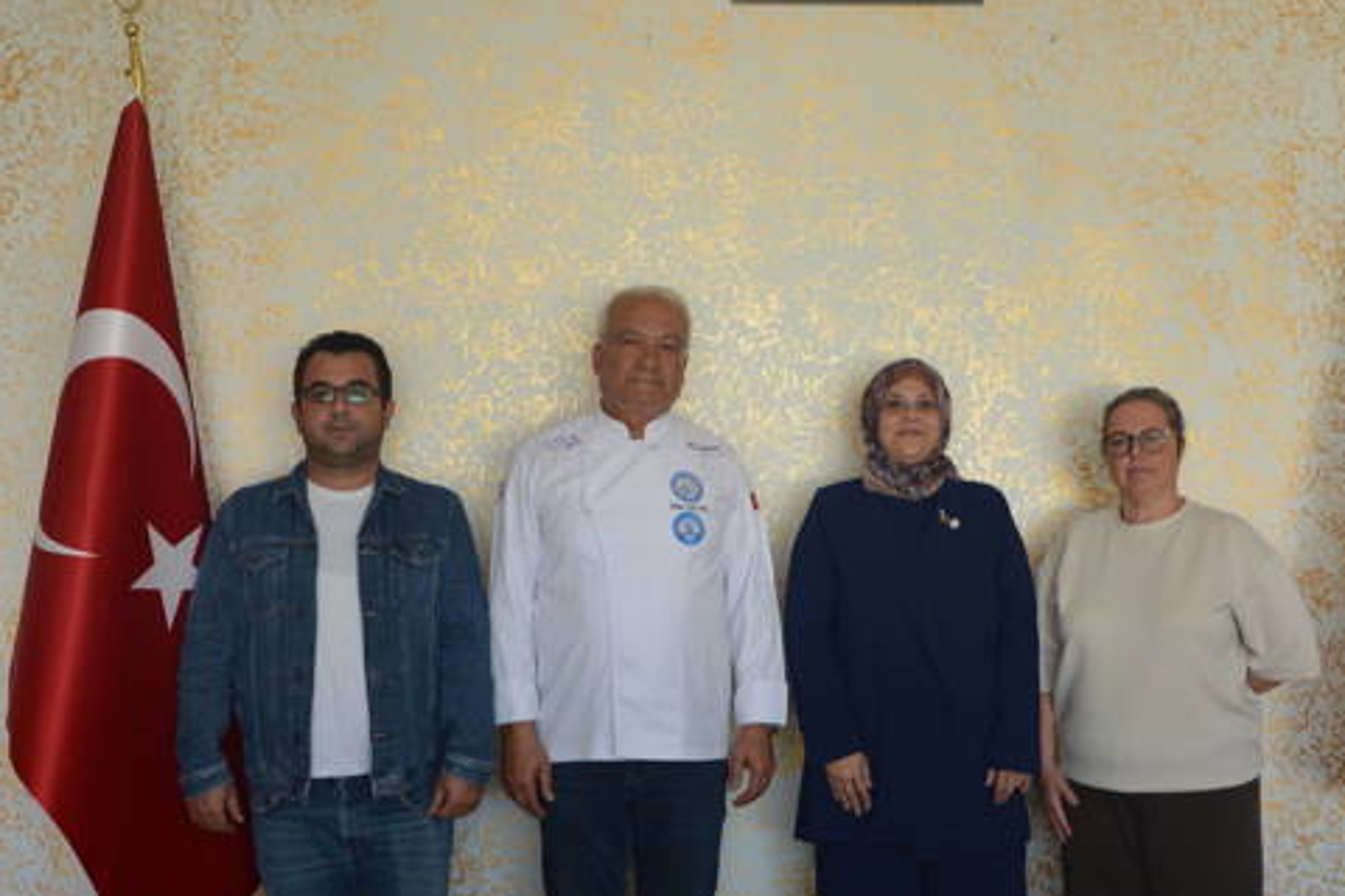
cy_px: 405
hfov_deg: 33.3
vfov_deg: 22.6
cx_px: 804
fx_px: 2241
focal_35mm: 60
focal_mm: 24
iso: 450
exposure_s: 1/60
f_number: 3.8
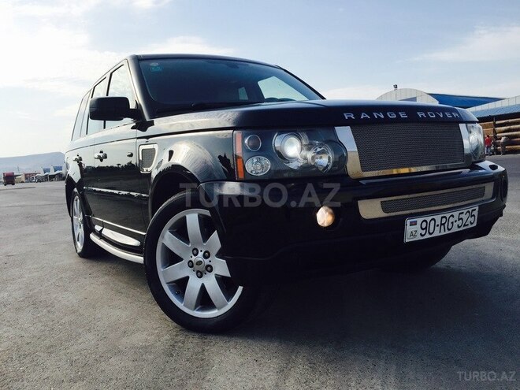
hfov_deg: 61.7
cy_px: 195
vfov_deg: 48.2
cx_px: 260
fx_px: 436
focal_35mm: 29
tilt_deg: -1.7
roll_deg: +3.5
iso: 32
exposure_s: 1/1883
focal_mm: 4.15
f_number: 2.2
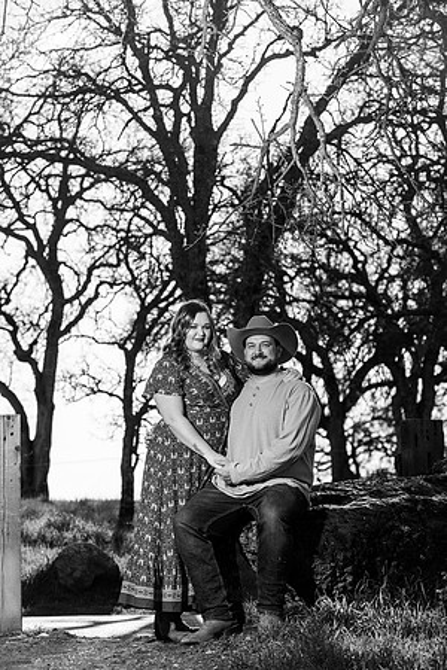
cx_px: 224
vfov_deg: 15.8
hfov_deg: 10.5
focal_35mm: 130
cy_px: 335
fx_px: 2421
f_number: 5.6
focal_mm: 130
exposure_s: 1/250
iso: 50
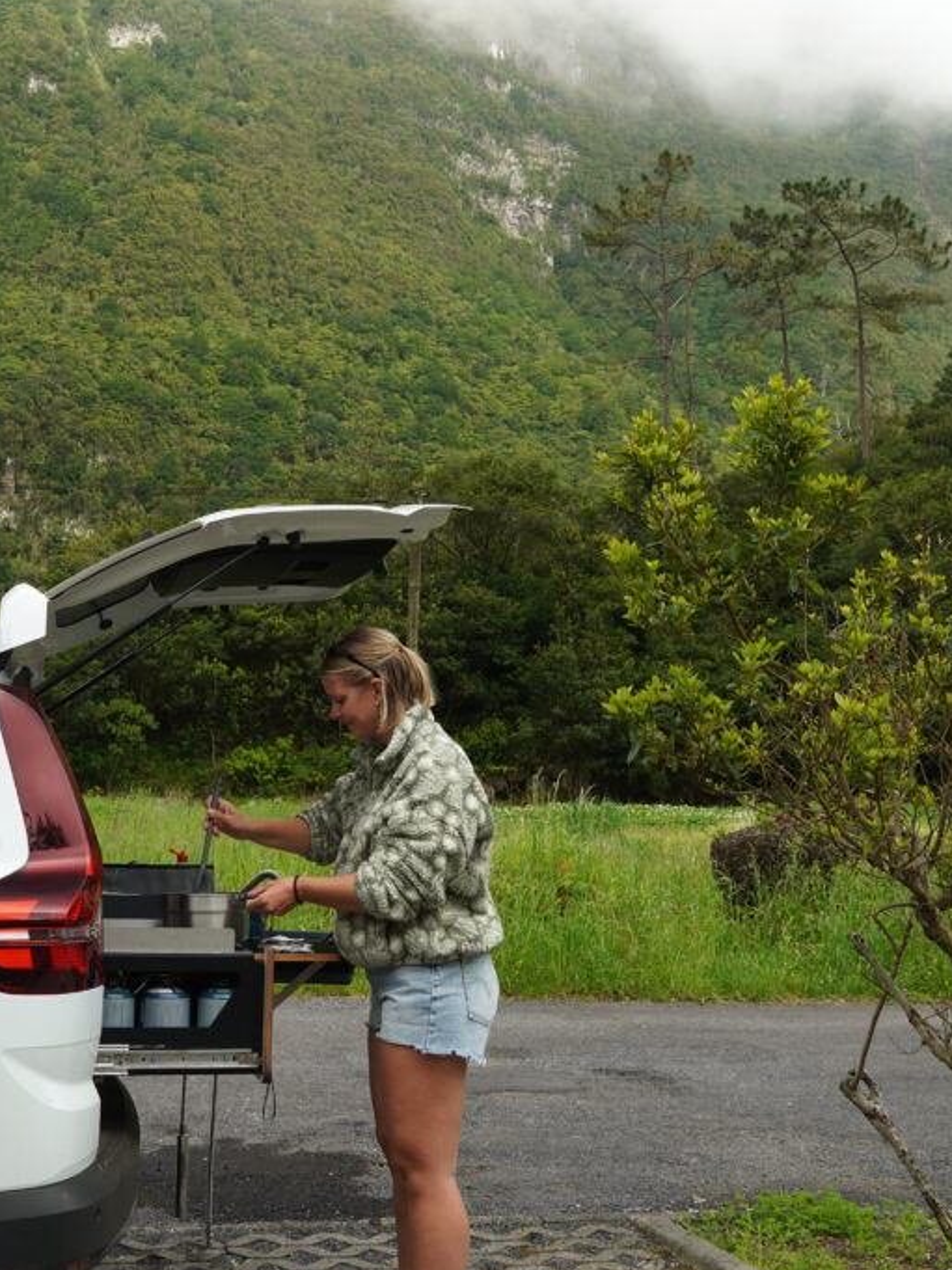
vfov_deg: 47.8
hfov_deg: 36.4
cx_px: 321
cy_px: 575
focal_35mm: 39
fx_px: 1431
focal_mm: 18
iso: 100
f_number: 5.6
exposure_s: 1/60
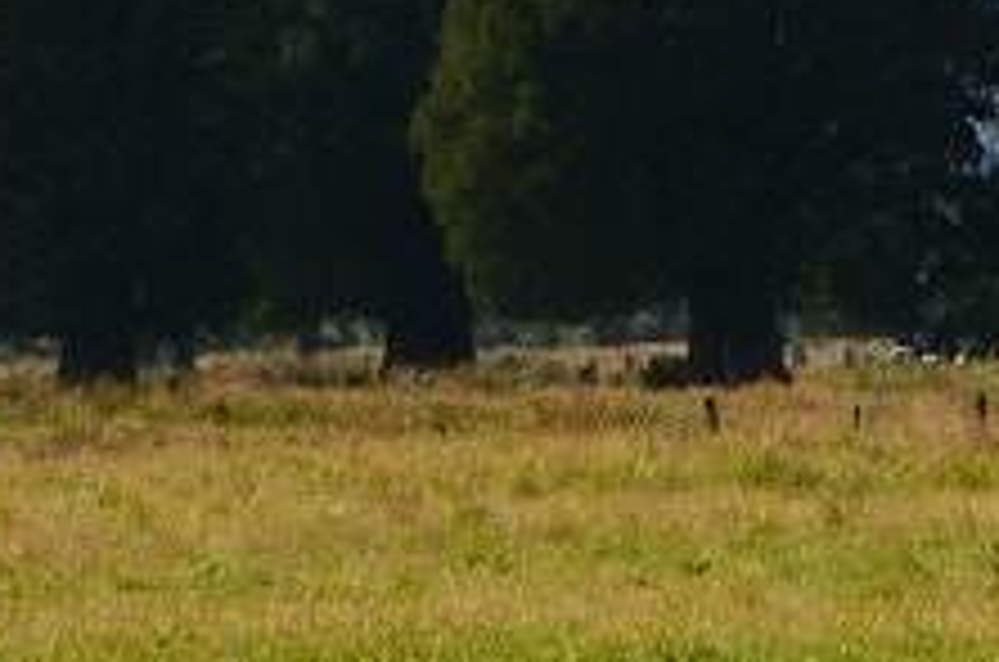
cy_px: -1101
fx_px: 17334
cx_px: 1017
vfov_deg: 2.2
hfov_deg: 3.3
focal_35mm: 626
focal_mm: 58
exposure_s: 1/160
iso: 100
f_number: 11
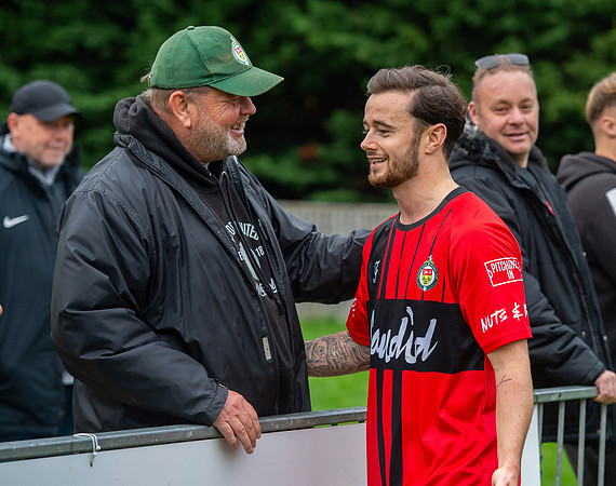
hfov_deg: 11.6
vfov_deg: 9.2
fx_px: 3034
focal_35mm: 167
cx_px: 421
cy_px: 205
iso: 1600
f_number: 4
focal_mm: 122
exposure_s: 1/1000
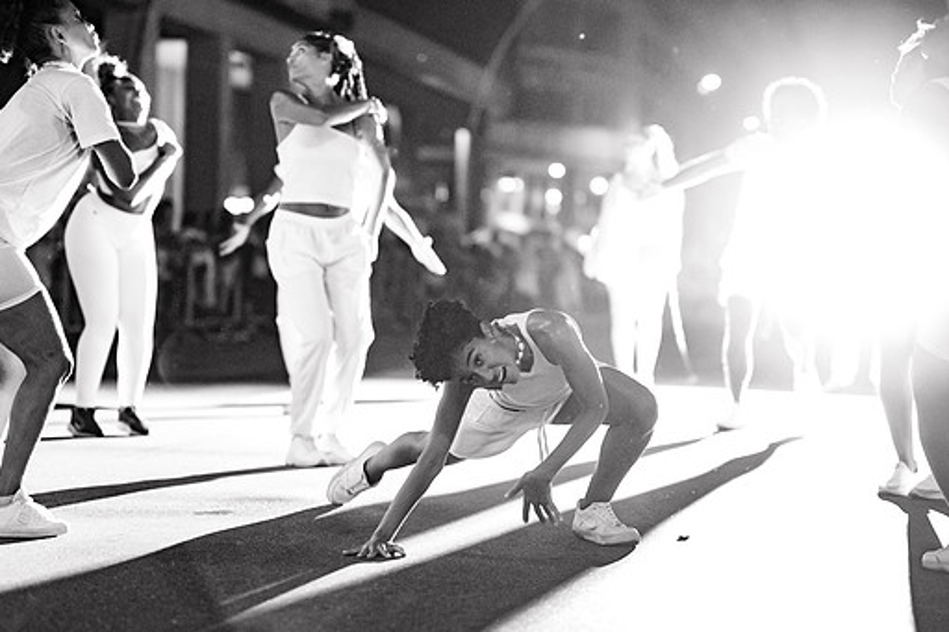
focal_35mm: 85
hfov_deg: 23.9
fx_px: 2240
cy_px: 328
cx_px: 413
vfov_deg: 16.1
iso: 2000
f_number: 1.2
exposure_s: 1/250
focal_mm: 50
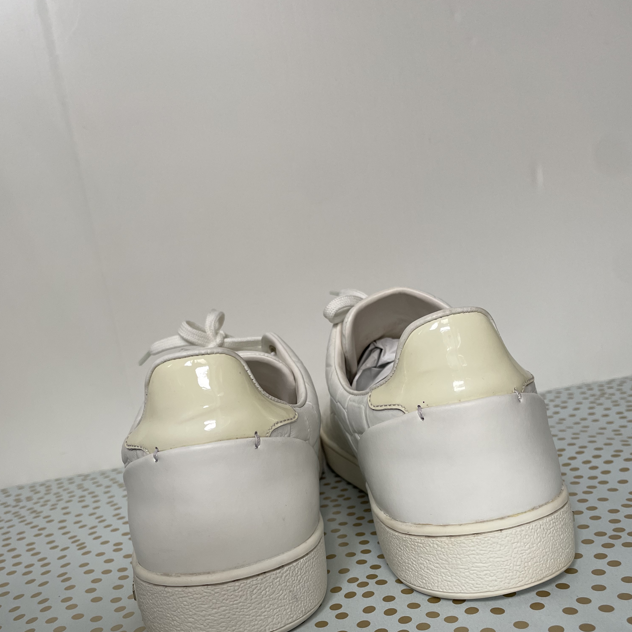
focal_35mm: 31
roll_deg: +10.1
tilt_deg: -11.9
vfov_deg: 51.8
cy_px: 407
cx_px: 314
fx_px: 640
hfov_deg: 52.5
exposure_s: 1/107
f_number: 1.6
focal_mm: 4.2
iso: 125
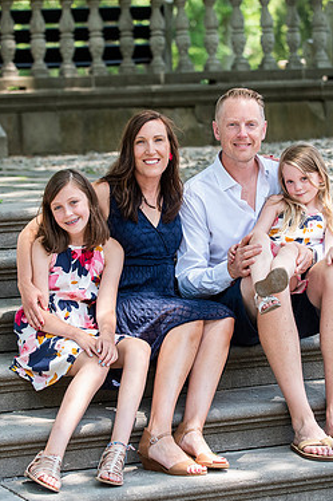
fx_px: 1819
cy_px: 240
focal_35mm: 131
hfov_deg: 10.5
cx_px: 199
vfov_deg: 15.7
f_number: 3.5
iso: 800
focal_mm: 82
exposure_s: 1/1000
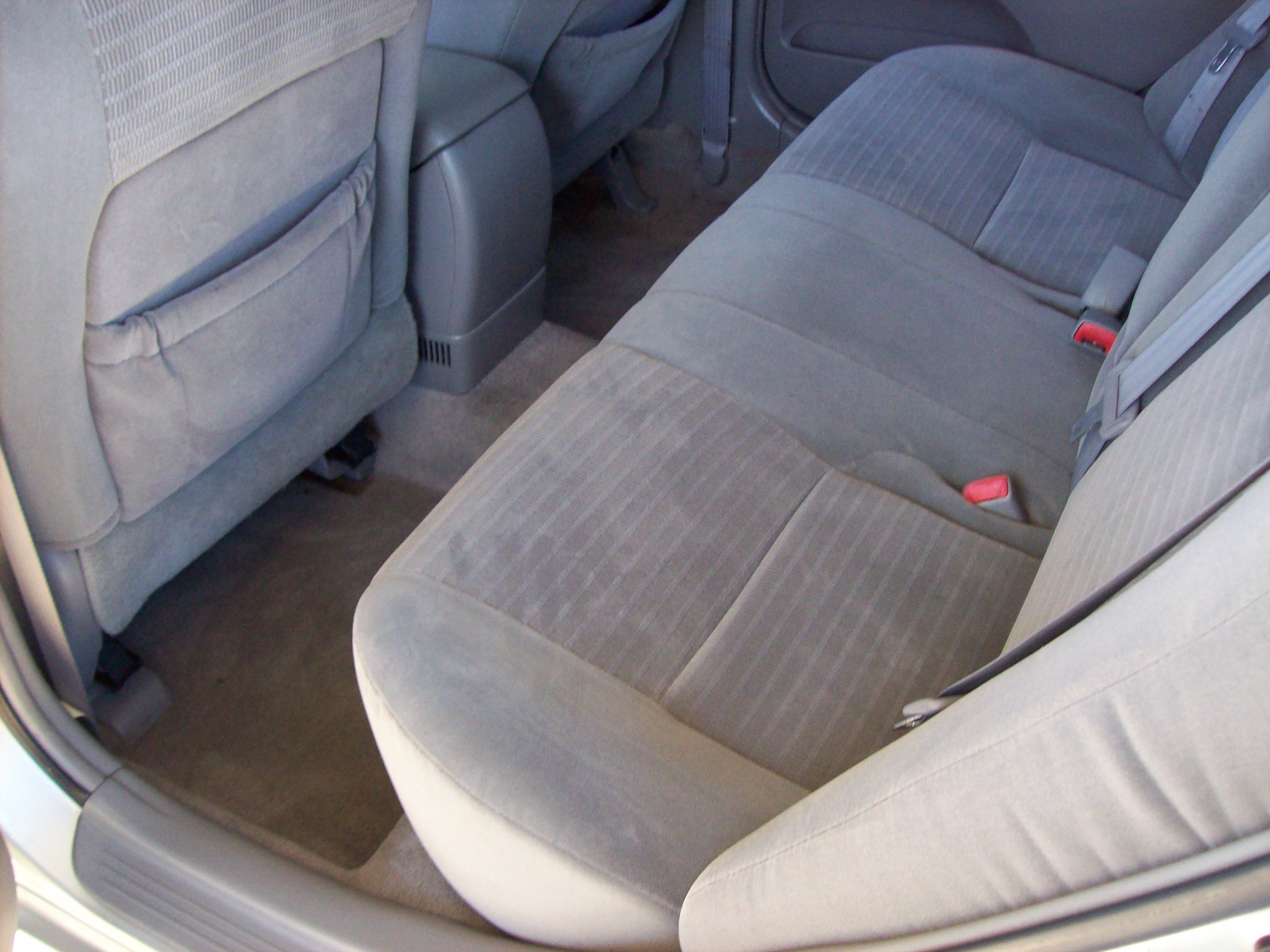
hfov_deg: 51.4
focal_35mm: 36
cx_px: 635
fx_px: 1320
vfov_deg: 39.6
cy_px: 476
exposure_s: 1/96.8
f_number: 2.7
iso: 200
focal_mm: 6
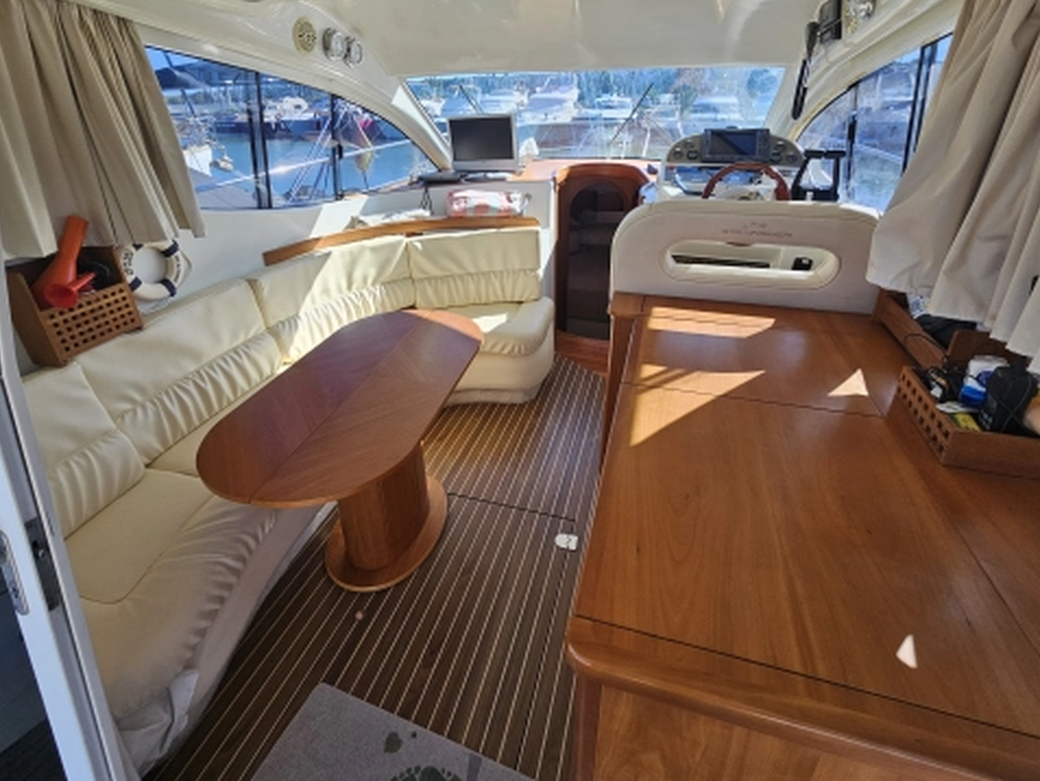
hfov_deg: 98.2
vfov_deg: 81.3
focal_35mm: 15
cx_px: 515
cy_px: 335
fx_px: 451
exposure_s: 1/752
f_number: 2.2
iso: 64
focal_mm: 2.2
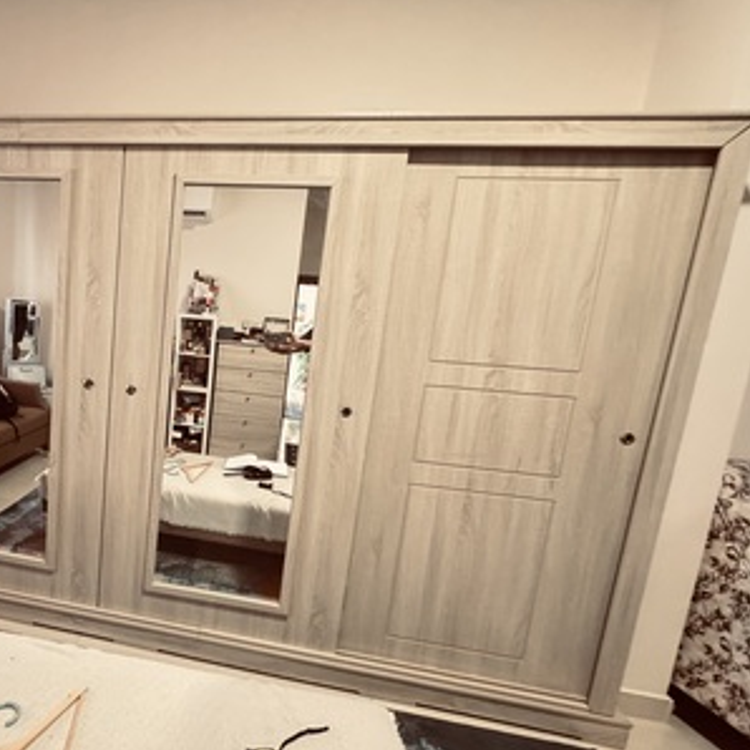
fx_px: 466
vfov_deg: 77.6
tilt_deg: -8.0
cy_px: 396
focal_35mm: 19
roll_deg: -5.8
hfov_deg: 71.7
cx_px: 177
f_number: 2.2
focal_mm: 2.22
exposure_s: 1/40
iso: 1600
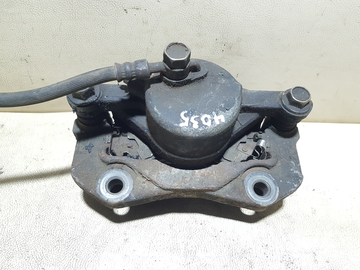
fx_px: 270
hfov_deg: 67.3
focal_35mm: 26
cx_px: 180
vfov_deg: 53.1
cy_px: 135
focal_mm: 4.2
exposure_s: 1/50
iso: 160
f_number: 1.7
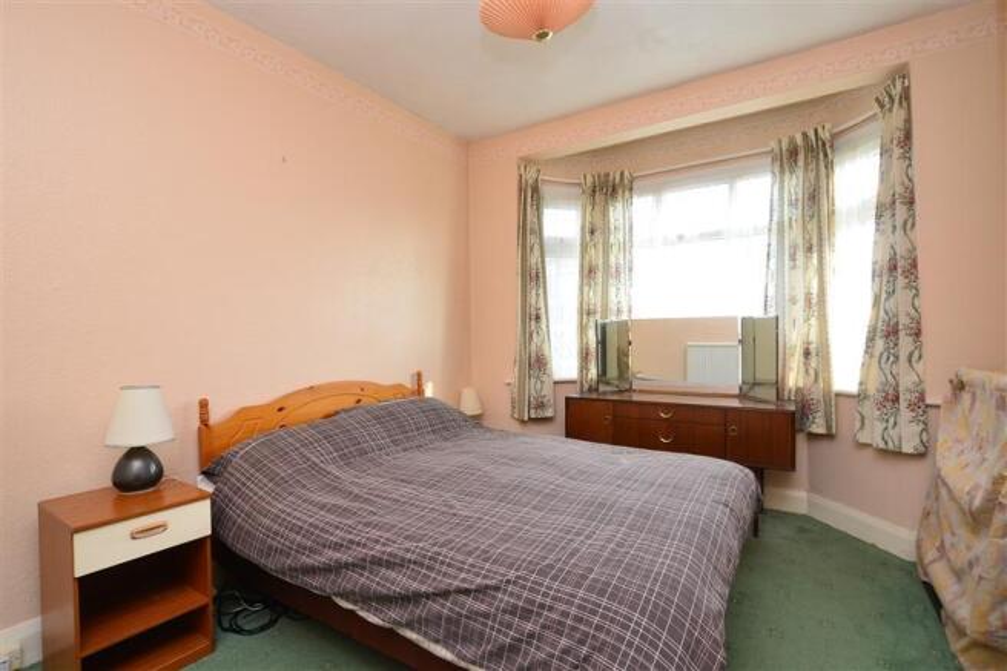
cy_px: 336
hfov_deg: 95.0
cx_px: 504
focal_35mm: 16
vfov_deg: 72.0
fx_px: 461
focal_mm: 11
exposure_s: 1/40
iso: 200
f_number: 5
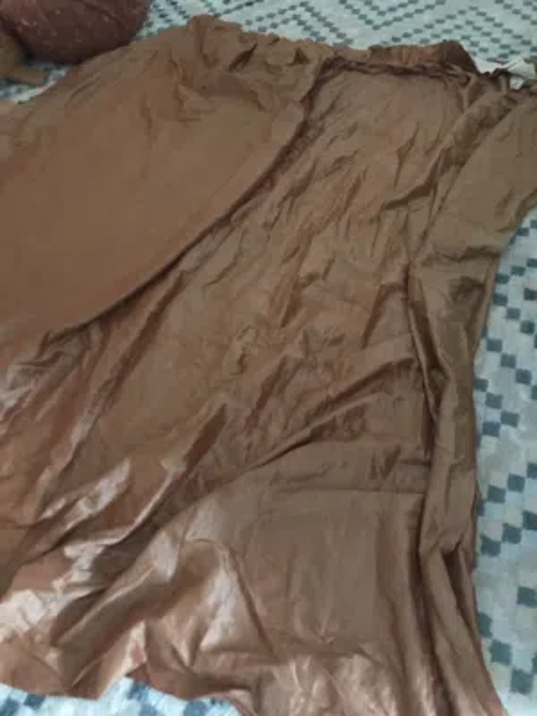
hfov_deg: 49.7
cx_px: 268
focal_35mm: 28
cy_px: 358
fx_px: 579
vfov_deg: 63.4
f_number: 1.8
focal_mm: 3.99
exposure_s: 1/4
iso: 100
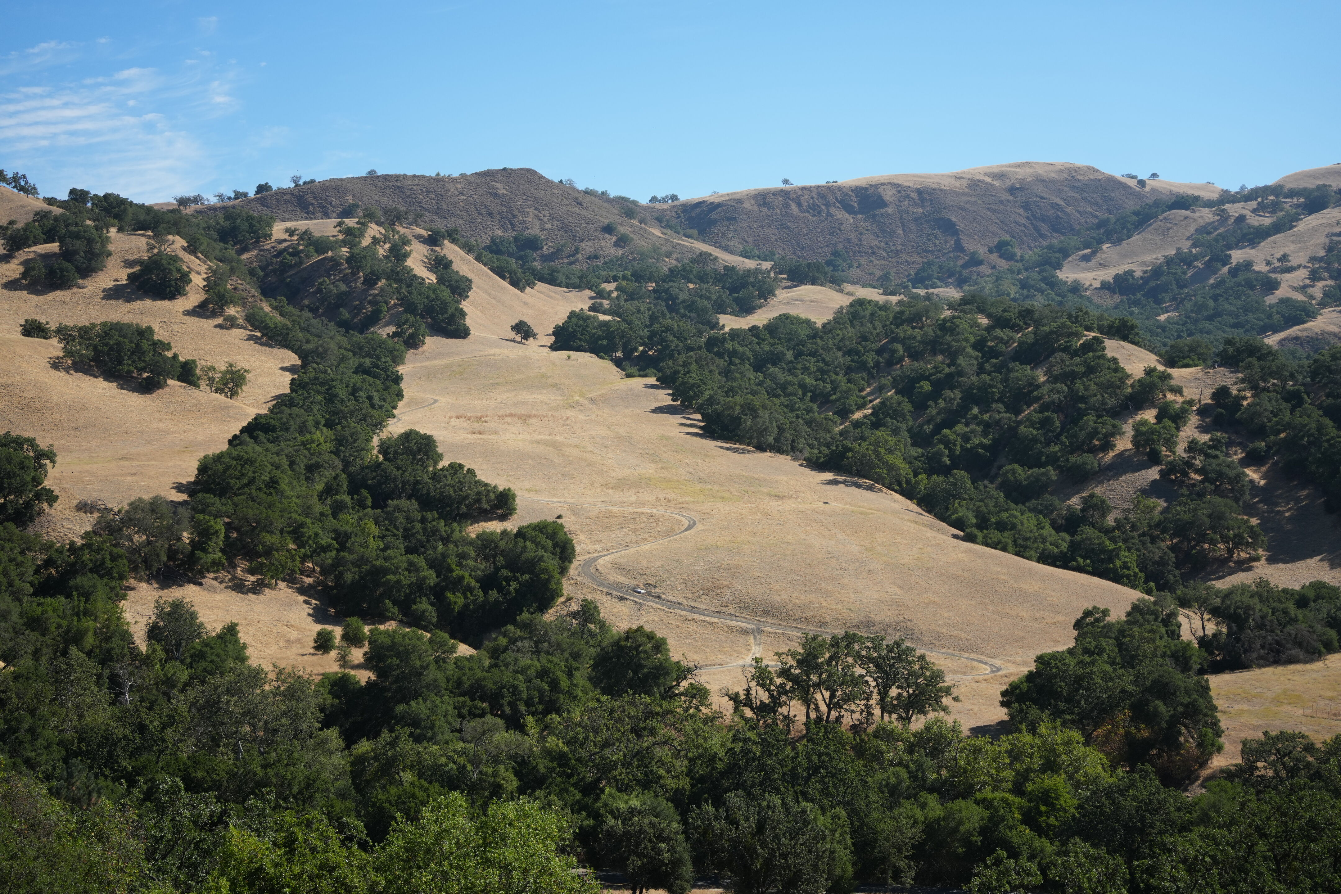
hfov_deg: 39.6
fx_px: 1862
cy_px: 447
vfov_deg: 27.0
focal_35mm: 50
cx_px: 670
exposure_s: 1/2500
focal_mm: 50
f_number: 4.5
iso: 500
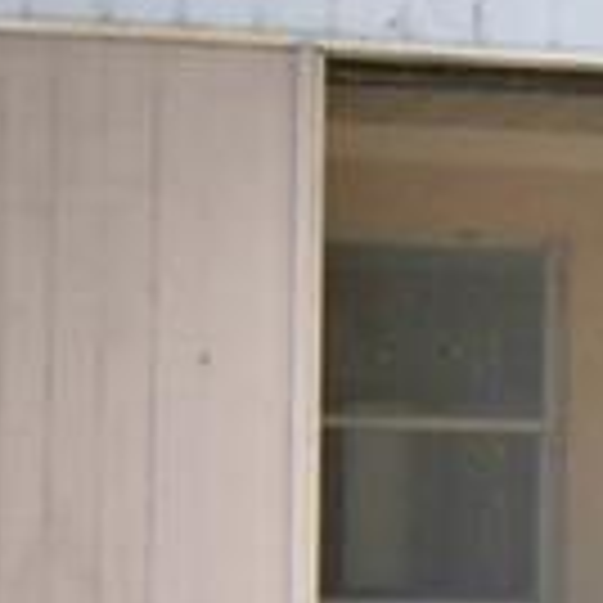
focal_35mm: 305
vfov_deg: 5.7
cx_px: 1728
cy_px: 567
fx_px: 6011
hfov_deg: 5.4
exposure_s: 1/1000
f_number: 5.6
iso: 100
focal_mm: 20
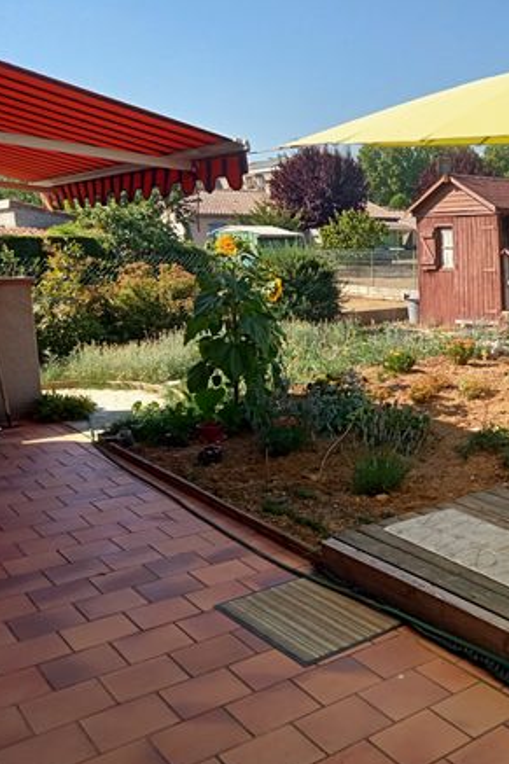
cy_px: 386
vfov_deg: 48.5
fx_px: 849
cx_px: 516
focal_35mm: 40
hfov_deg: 30.8
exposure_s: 1/767
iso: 100
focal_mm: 3.46
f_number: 2.2
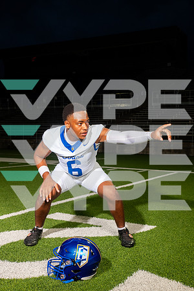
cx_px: 97
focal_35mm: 46
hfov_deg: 29.2
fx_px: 372
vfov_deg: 42.7
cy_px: 146
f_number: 7.1
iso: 800
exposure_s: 1/320
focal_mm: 46
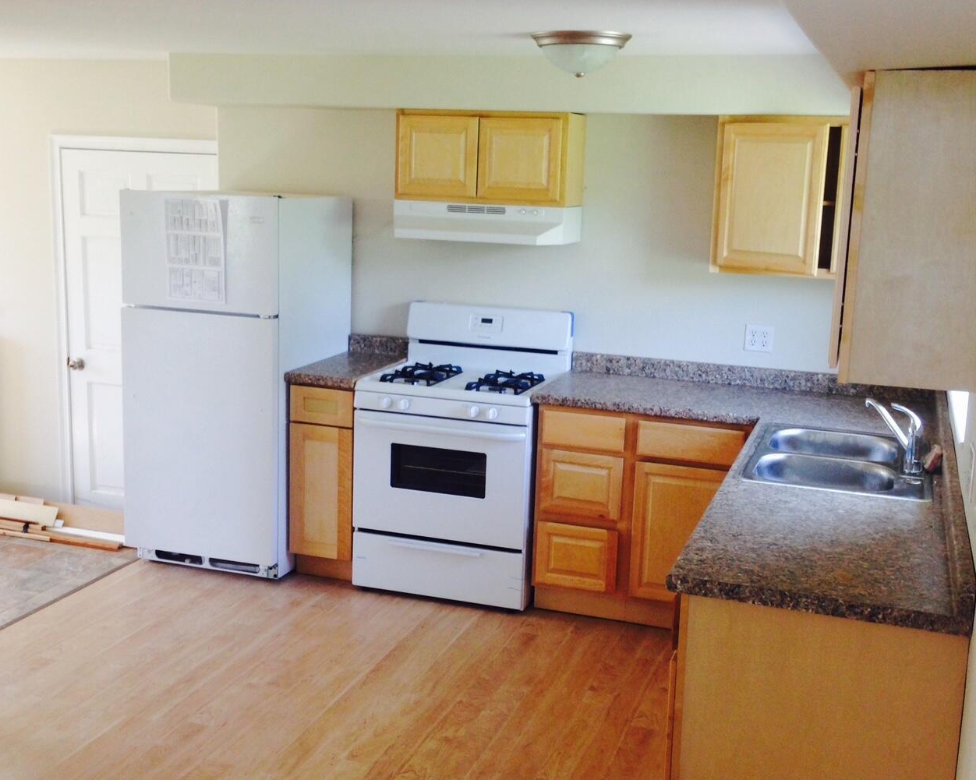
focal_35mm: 42
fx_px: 1213
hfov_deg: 43.8
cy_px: 368
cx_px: 501
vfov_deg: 35.7
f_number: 2.4
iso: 50
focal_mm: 4.12
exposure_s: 1/30
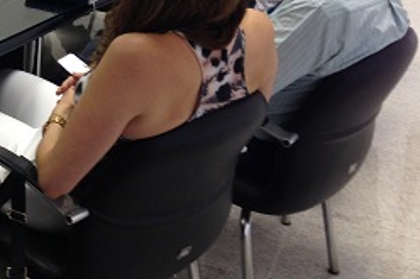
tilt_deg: -15.6
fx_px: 968
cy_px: -30
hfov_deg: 22.8
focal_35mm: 83
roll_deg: +1.1
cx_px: -59
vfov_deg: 16.0
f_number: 2.4
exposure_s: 1/24
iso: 50
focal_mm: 4.12
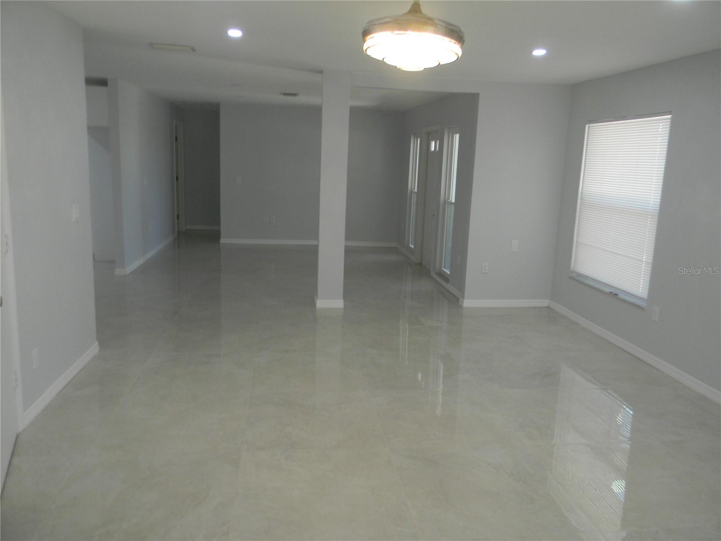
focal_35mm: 28
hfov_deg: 63.4
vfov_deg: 49.7
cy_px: 270
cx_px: 360
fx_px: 583
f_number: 3.5
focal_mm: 5
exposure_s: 1/30
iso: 109
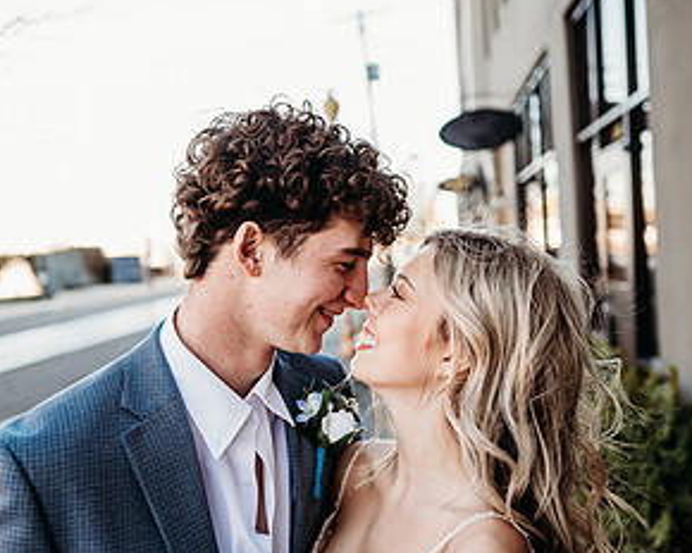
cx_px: 356
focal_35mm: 35
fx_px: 717
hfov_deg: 51.5
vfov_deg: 42.2
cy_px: 260
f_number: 2
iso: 160
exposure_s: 1/320
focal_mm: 24
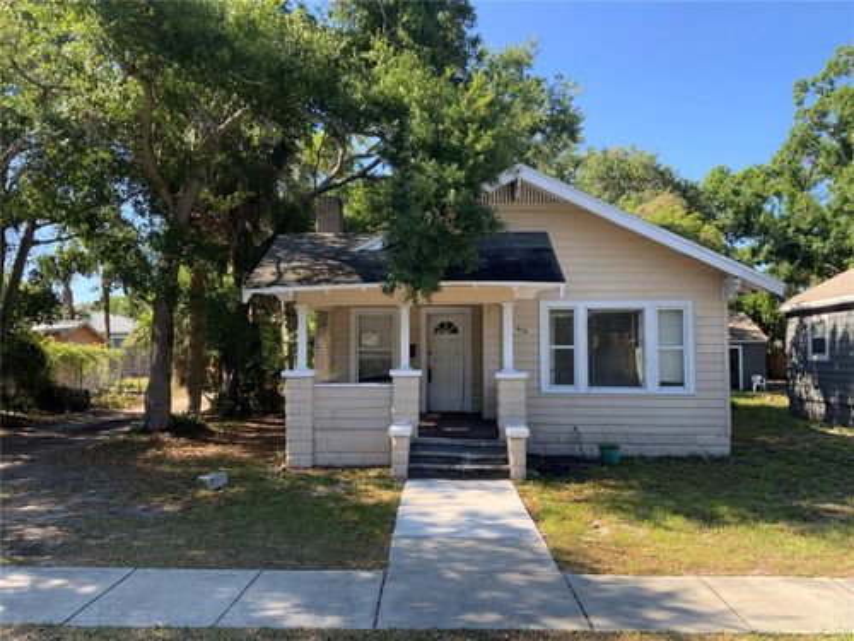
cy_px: 320
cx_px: 427
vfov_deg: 48.2
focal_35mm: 29
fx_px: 715
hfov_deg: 61.7
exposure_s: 1/482
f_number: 1.8
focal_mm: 3
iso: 16
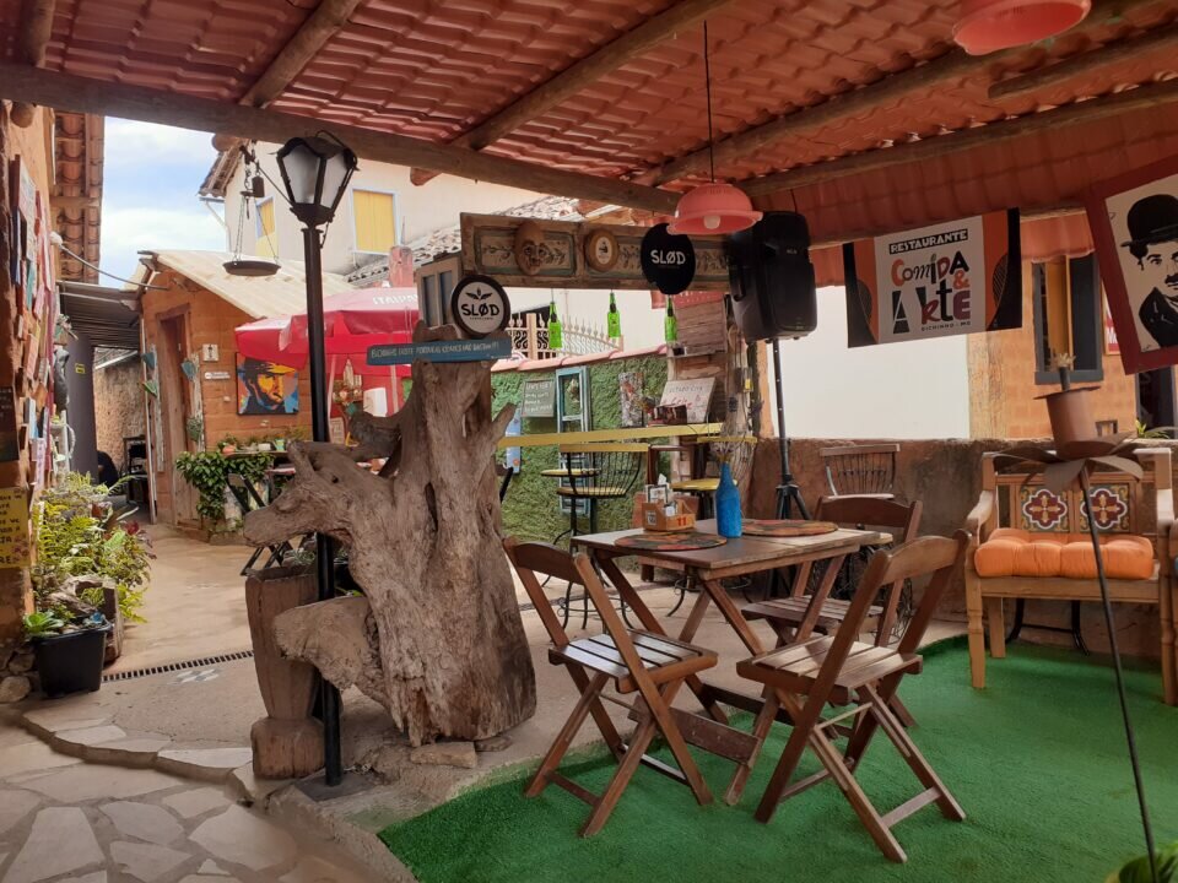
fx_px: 919
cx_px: 589
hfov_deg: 65.3
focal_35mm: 27
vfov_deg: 51.4
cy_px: 442
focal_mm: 3.6
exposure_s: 1/228
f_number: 1.9
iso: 40
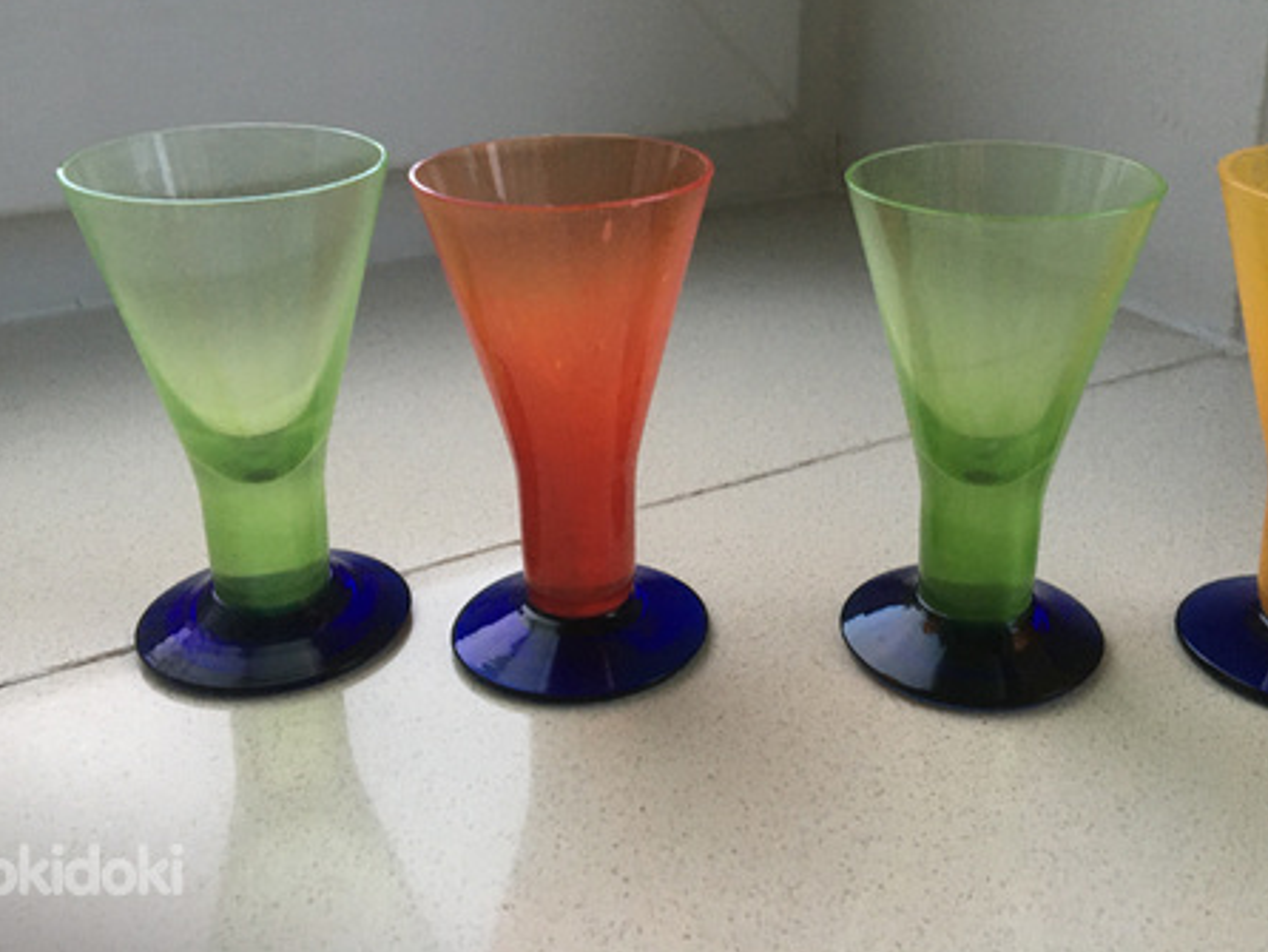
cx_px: 753
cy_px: 330
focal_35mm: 39
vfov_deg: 36.5
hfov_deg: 47.6
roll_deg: +0.0
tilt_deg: -18.6
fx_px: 1429
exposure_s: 1/33
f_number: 2.2
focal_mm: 4.15
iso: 160
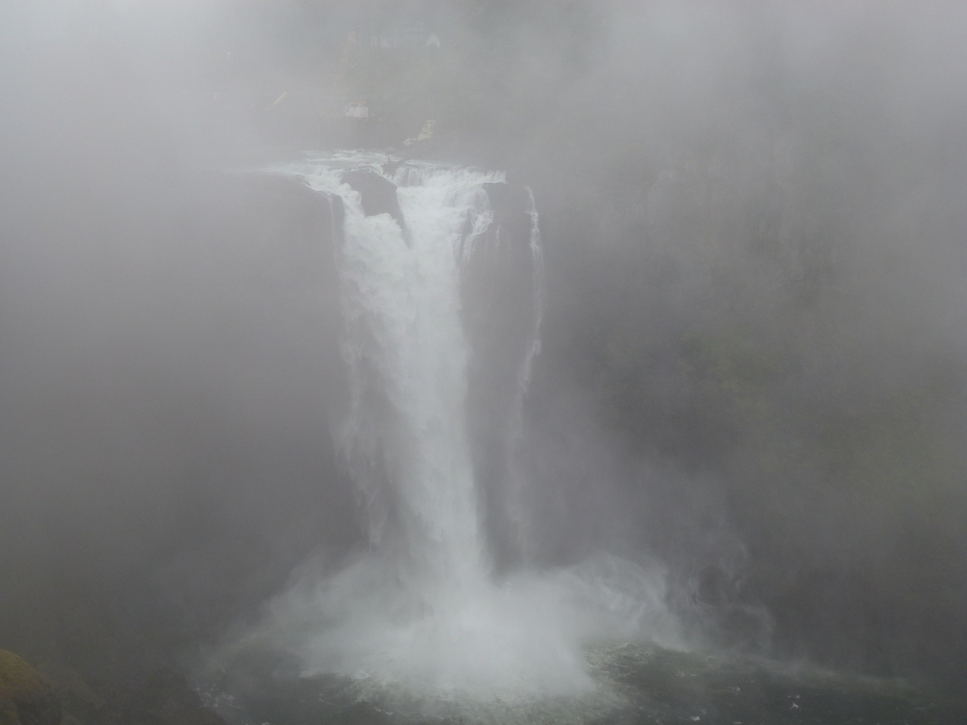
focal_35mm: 41
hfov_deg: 45.8
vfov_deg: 35.1
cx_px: 484
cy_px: 362
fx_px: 1145
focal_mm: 7.4
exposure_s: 1/125
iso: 100
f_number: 3.9
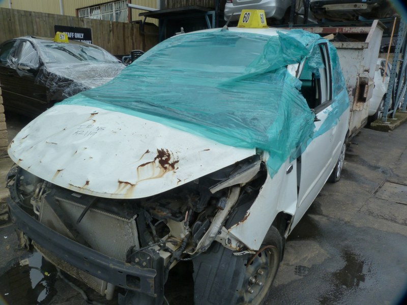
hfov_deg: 69.4
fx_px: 294
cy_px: 152
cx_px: 204
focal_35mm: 25
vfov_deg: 54.9
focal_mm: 4.5
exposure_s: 1/250
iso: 125
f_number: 5.6
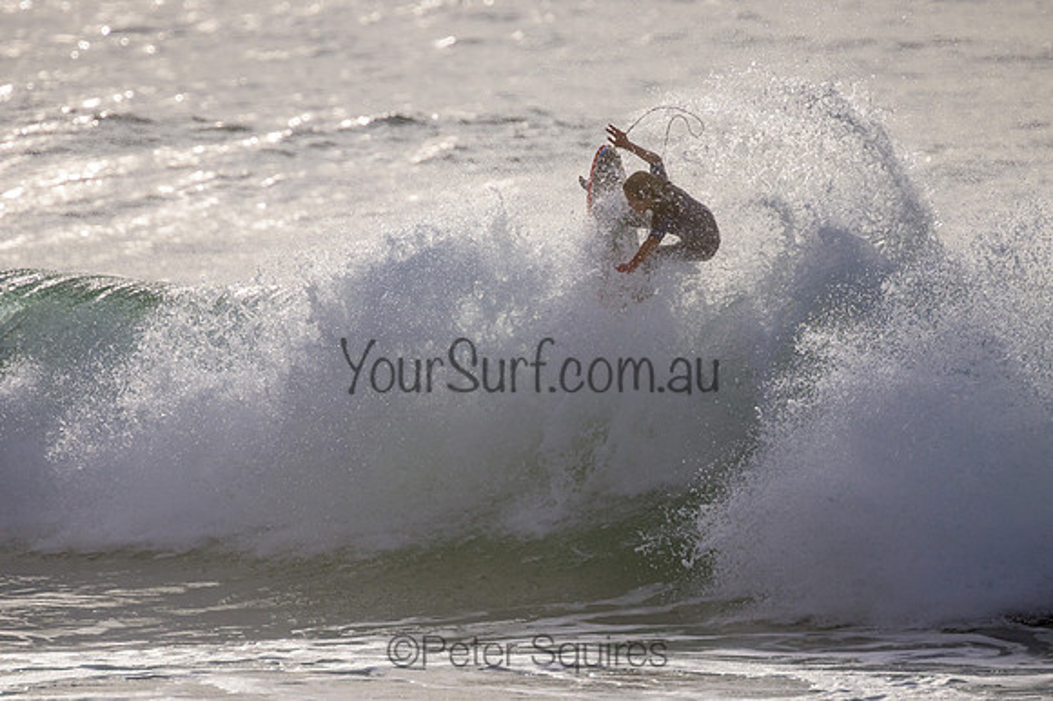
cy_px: 350
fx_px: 17539
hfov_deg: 3.4
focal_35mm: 600
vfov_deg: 2.3
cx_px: 526
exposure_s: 1/2500
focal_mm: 400
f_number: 5.6
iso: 180
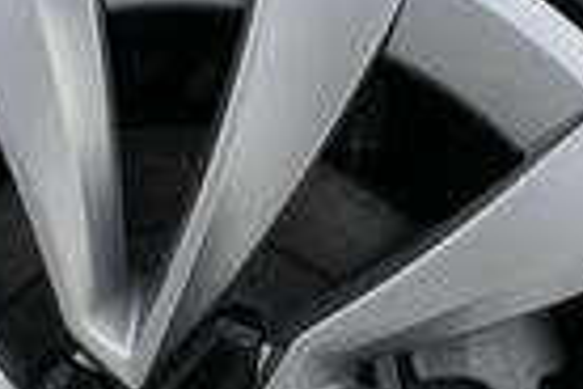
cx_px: 211
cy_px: 512
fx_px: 1878
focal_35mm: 116
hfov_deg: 17.6
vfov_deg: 11.5
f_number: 2.8
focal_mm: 25
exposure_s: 1/160
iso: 3200
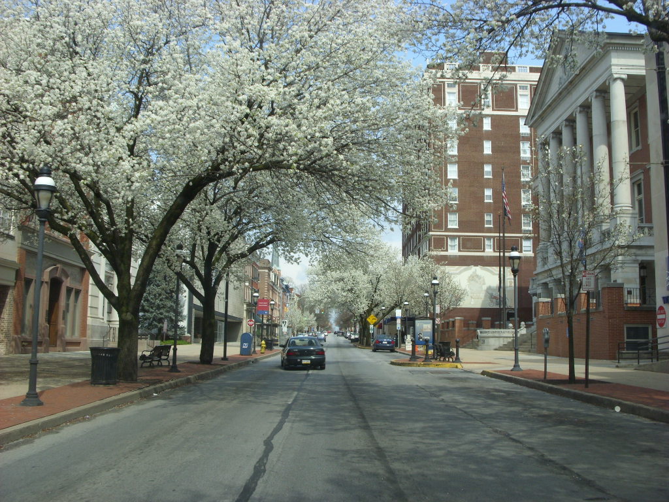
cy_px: 251
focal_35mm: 38
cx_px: 334
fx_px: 734
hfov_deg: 49.0
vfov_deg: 37.7
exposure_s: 1/260
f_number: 4.9
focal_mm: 6.3
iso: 50
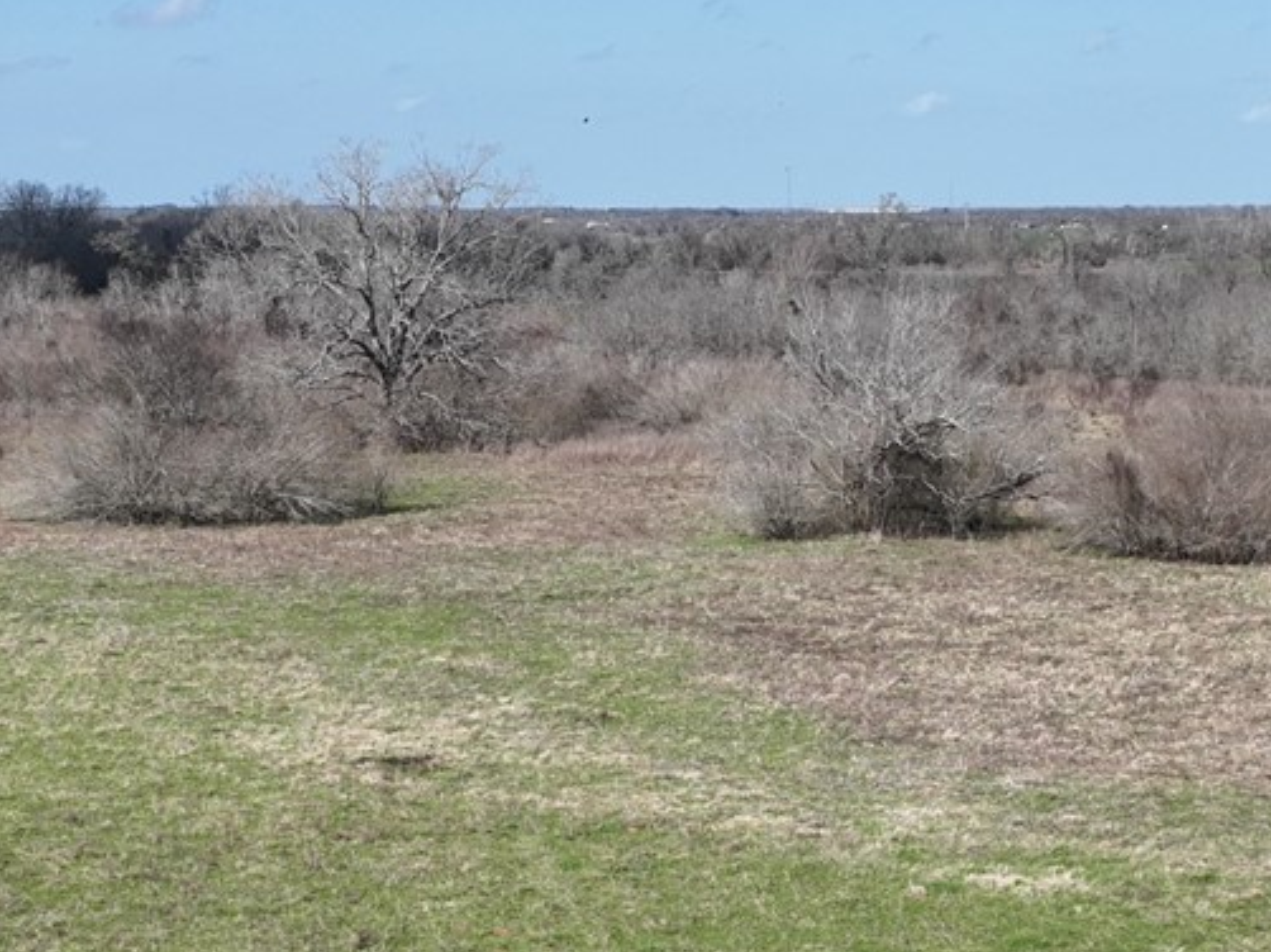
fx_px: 3597
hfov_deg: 20.0
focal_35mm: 98
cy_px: 677
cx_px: 604
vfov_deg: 15.0
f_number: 2.8
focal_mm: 12.29
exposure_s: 1/1600
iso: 100
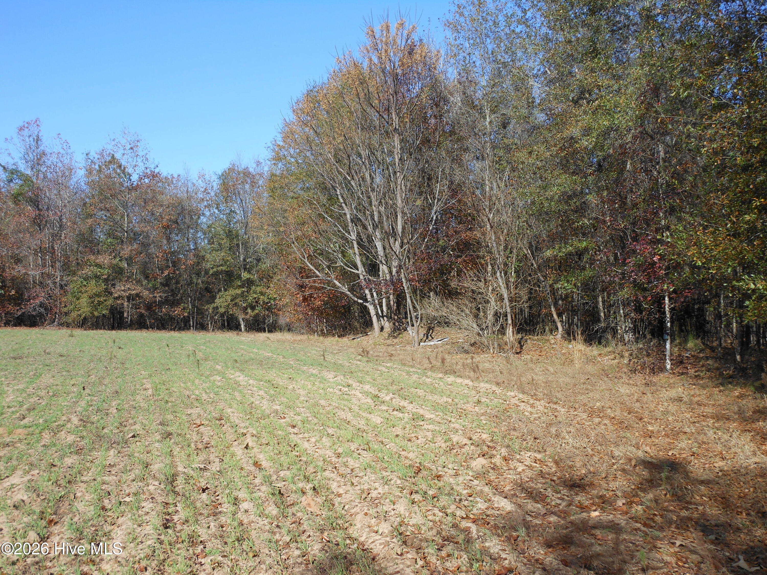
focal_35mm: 33
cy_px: 288
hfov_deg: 55.4
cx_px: 384
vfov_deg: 42.9
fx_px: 731
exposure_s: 1/400
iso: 80
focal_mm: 5.9
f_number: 4
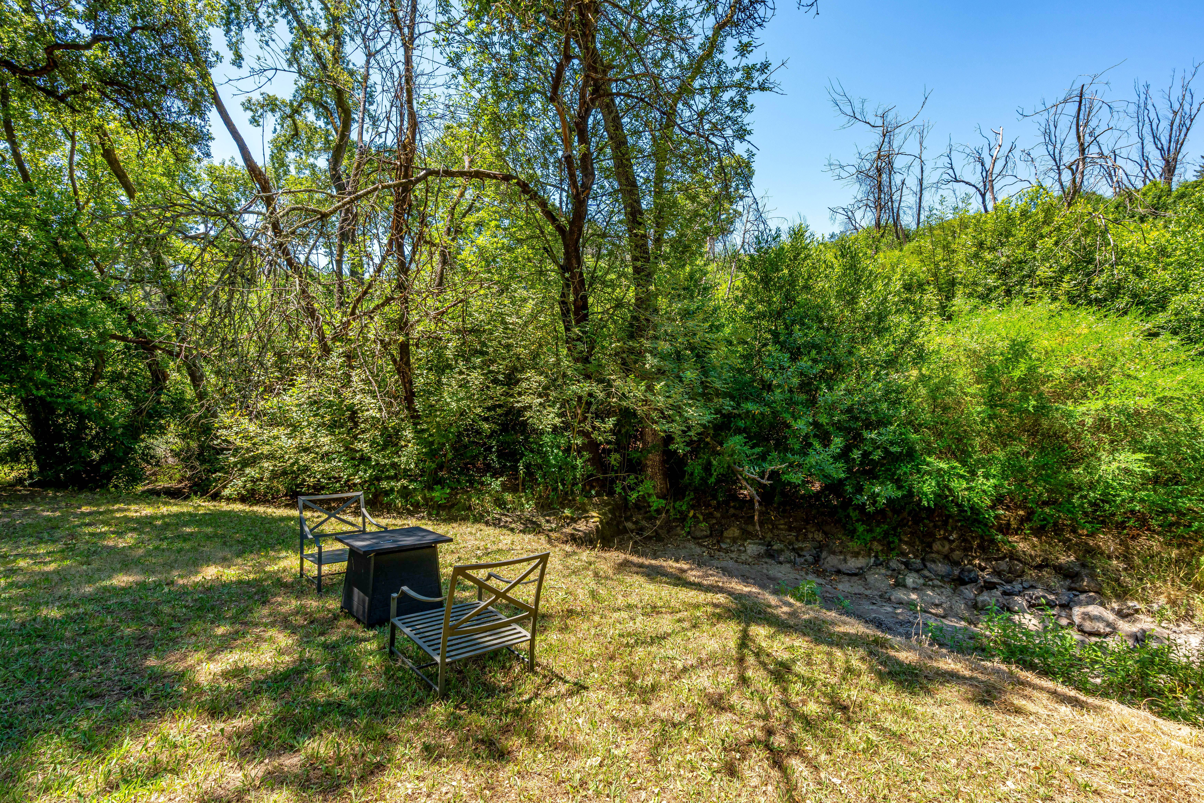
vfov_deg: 73.7
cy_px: 402
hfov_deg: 96.7
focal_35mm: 16
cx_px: 602
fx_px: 535
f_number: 11
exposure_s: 1/125
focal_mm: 16
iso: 400
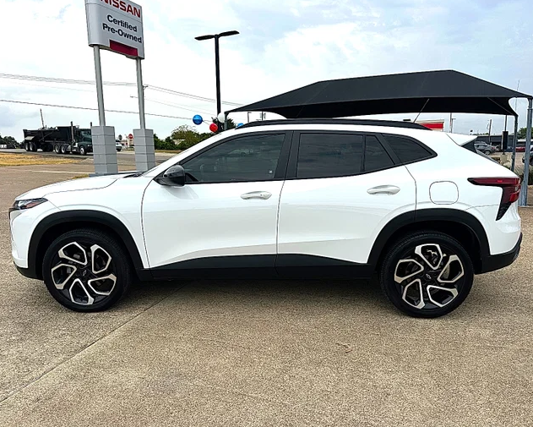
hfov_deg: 66.0
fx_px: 410
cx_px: 264
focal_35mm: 26
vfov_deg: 54.9
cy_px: 219
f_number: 1.78
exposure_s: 1/4762
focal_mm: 6.86
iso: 80
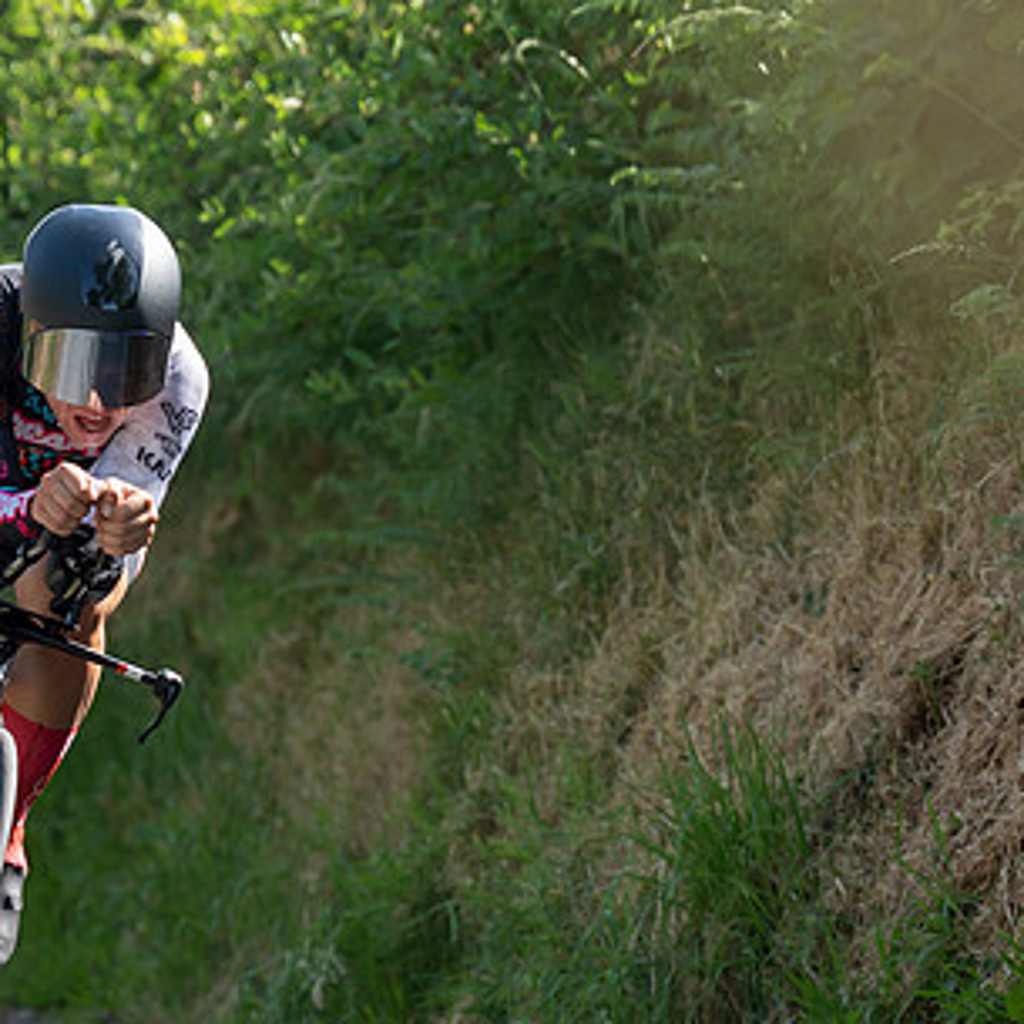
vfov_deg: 4.0
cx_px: -86
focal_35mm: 438
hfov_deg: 4.0
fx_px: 14659
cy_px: 719
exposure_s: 1/800
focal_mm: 141
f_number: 3.5
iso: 250
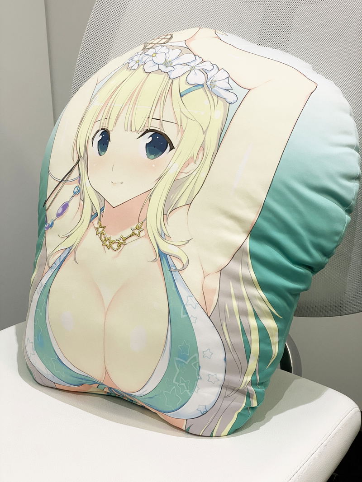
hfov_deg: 28.0
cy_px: 241
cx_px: 181
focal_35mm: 52
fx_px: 725
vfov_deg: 36.8
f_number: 2
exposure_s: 1/100
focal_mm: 6
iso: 80
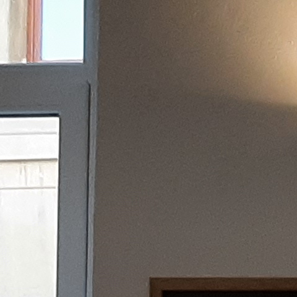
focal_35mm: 193
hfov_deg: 8.4
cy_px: 350
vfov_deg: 9.0
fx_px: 1873
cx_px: 684
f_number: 1.7
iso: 50
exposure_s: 1/100
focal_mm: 3.93
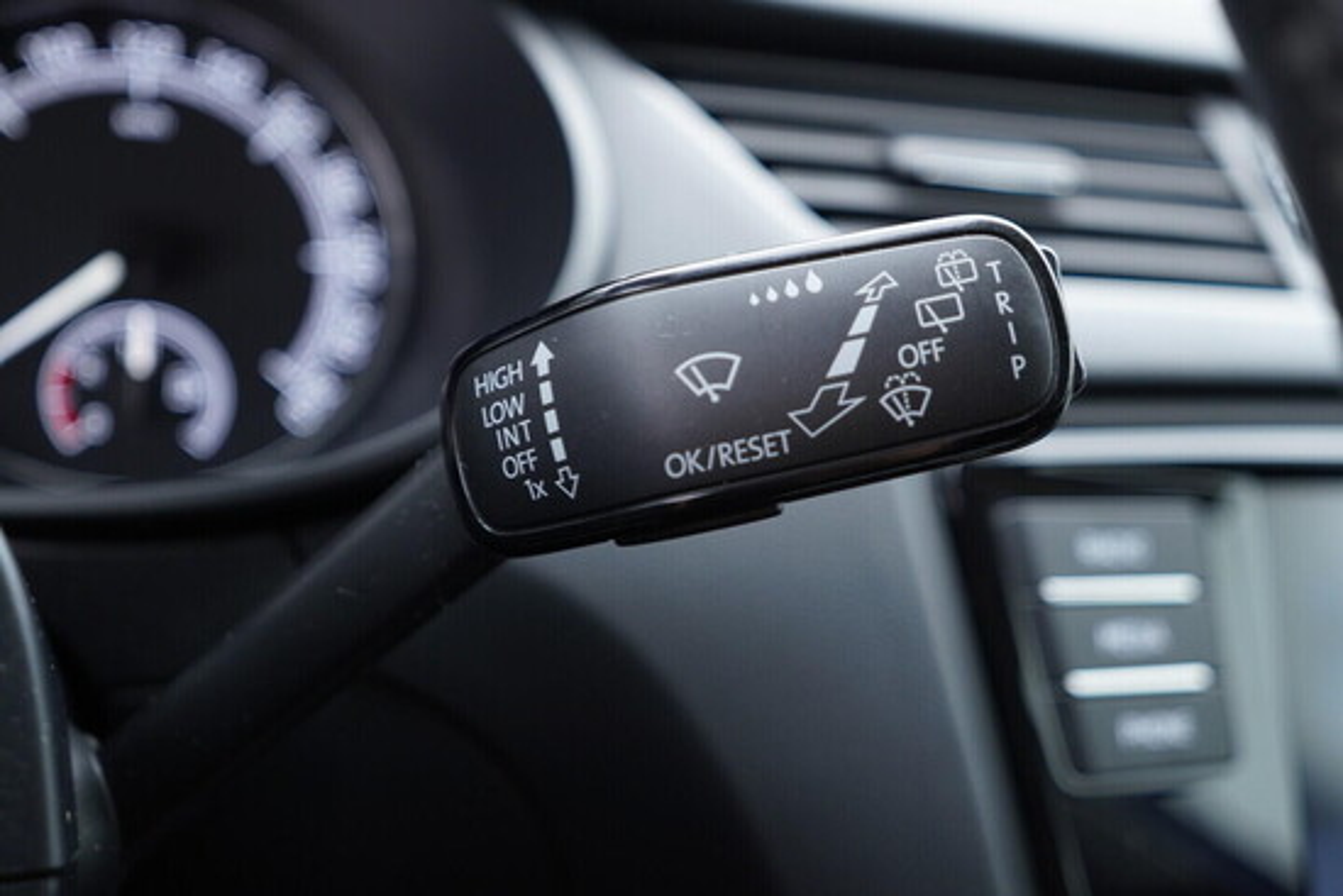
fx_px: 1343
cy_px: 448
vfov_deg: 36.9
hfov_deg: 53.1
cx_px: 672
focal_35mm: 36
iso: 320
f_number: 2.8
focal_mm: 24
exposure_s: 1/40
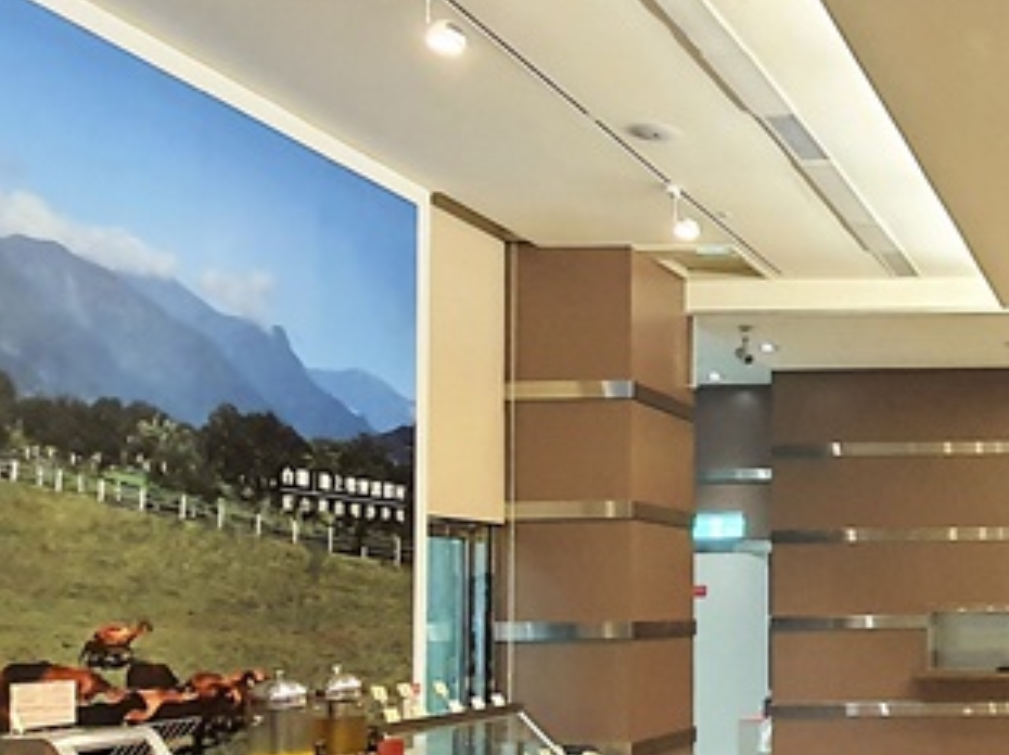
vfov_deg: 33.6
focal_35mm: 42
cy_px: 573
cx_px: 1152
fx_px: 1223
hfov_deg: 36.6
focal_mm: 1.74
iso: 320
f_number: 2.2
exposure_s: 1/30
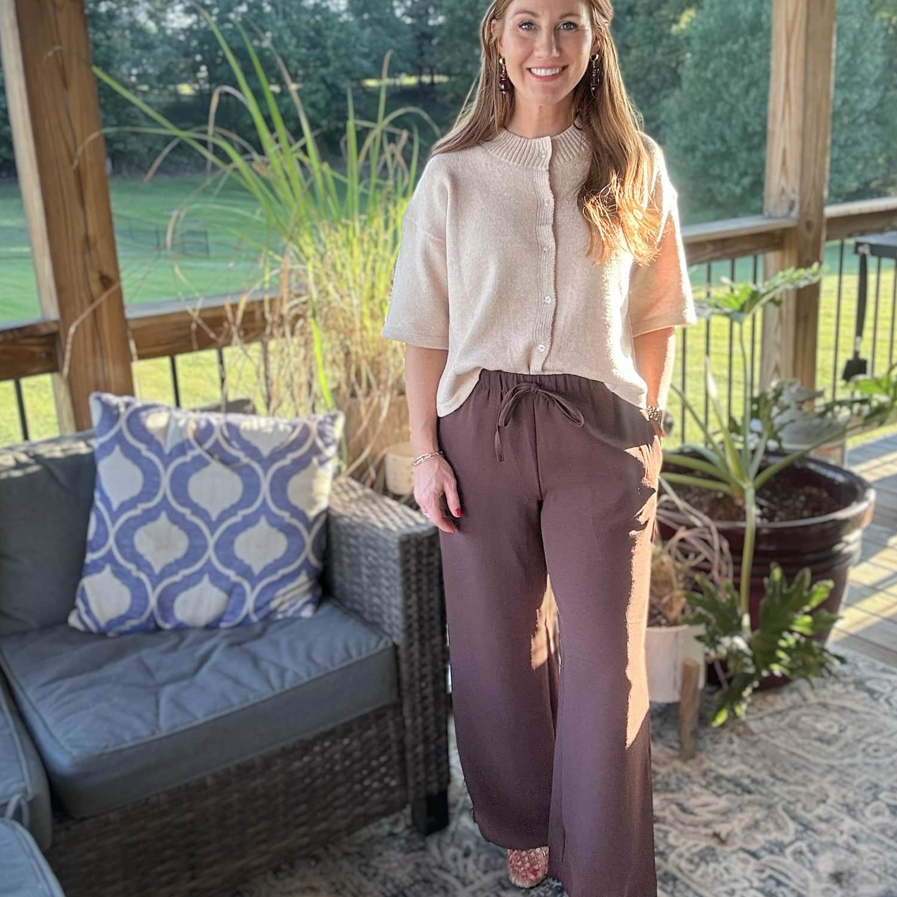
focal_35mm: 36
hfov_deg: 46.0
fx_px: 1055
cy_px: 419
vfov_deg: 46.0
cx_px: 448
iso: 50
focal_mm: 2.69
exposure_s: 1/122
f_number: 1.9
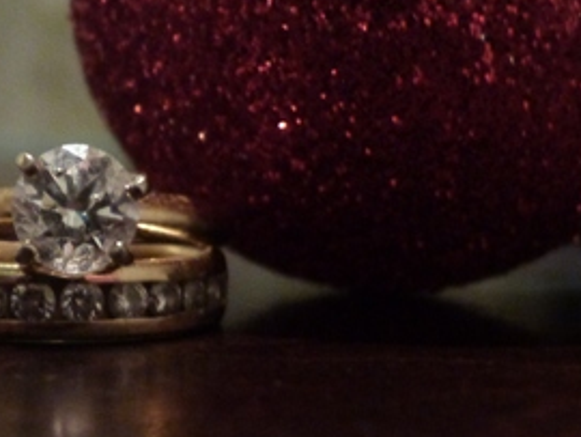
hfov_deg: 26.7
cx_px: 282
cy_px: 129
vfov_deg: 20.1
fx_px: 1226
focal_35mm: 73
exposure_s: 1/4
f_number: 3.2
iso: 400
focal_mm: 7.9
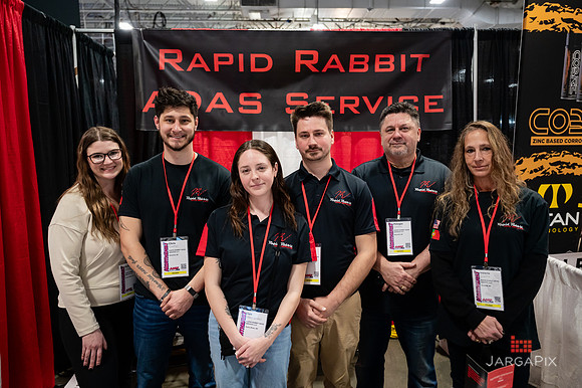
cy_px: 194
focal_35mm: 28
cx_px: 291
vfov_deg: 47.0
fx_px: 446
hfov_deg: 66.3
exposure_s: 1/200
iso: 3200
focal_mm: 27.5
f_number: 3.2
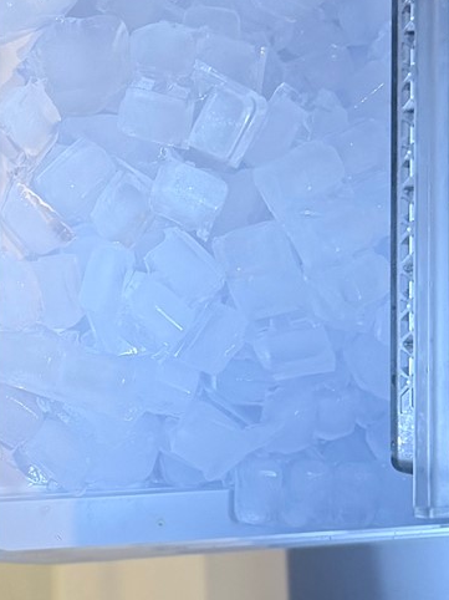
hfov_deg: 13.8
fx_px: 1766
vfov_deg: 19.2
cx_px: -173
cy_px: 441
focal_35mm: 102
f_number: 1.78
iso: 160
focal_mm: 6.76
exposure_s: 1/60
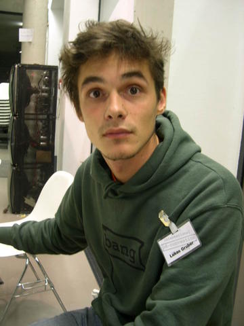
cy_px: 163
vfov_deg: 49.0
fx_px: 357
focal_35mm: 38
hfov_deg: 37.7
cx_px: 122
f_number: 2.8
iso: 100
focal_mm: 8
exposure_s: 1/6.8
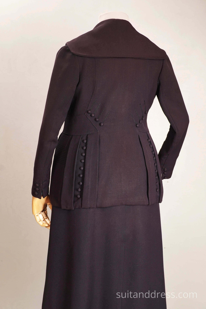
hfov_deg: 28.1
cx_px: 103
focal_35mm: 48
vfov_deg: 41.1
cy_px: 154
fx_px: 412
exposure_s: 1/15
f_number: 8
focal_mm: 32
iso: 320
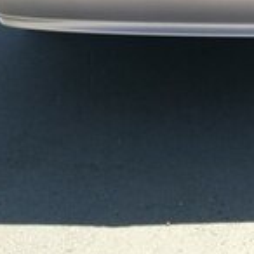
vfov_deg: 23.2
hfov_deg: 26.0
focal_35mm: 63
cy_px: -103
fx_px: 523
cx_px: 247
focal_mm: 3.57
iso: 100
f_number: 2
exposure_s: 1/794
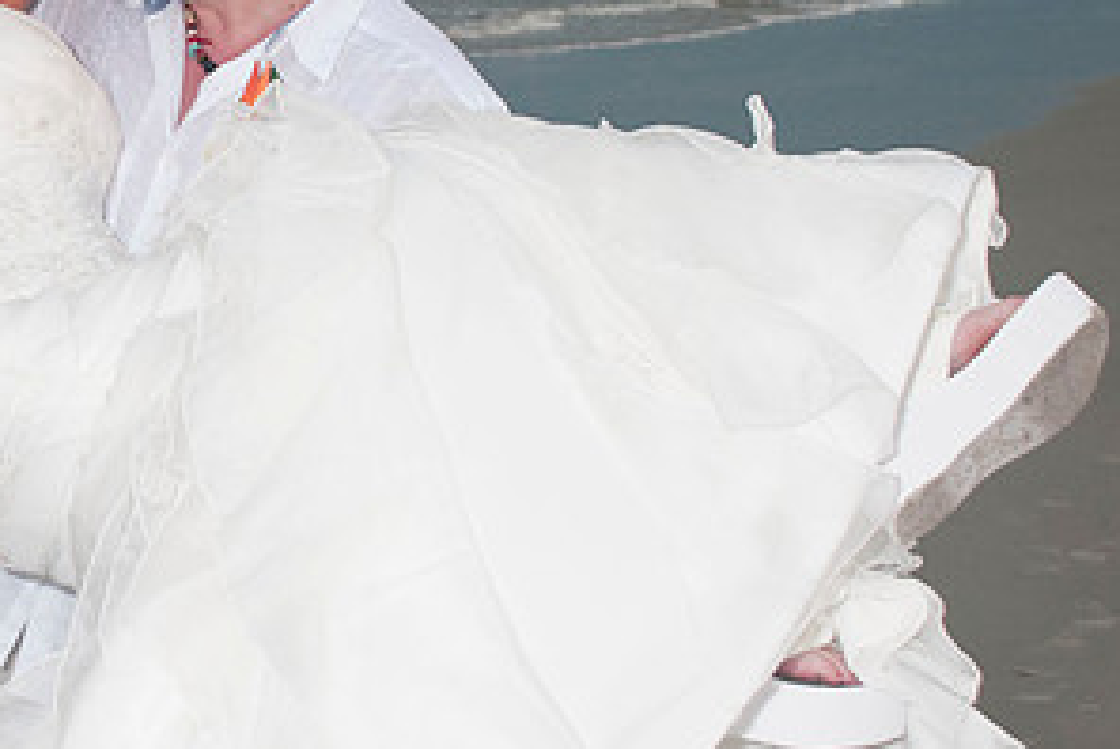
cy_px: 206
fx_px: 3239
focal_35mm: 104
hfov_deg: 19.2
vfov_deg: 13.2
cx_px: 59
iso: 400
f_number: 5.6
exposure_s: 1/125
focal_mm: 31
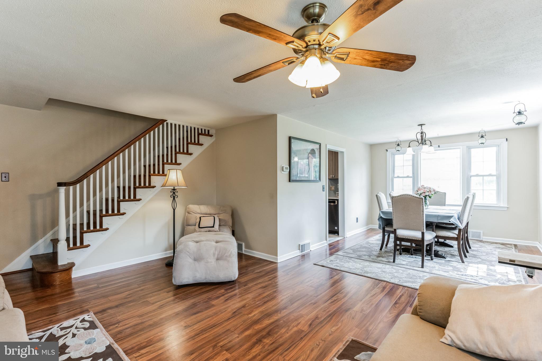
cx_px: 271
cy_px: 180
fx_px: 241
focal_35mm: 16
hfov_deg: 96.7
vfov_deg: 73.7
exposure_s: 1/40
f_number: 7.1
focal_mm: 16
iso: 1000
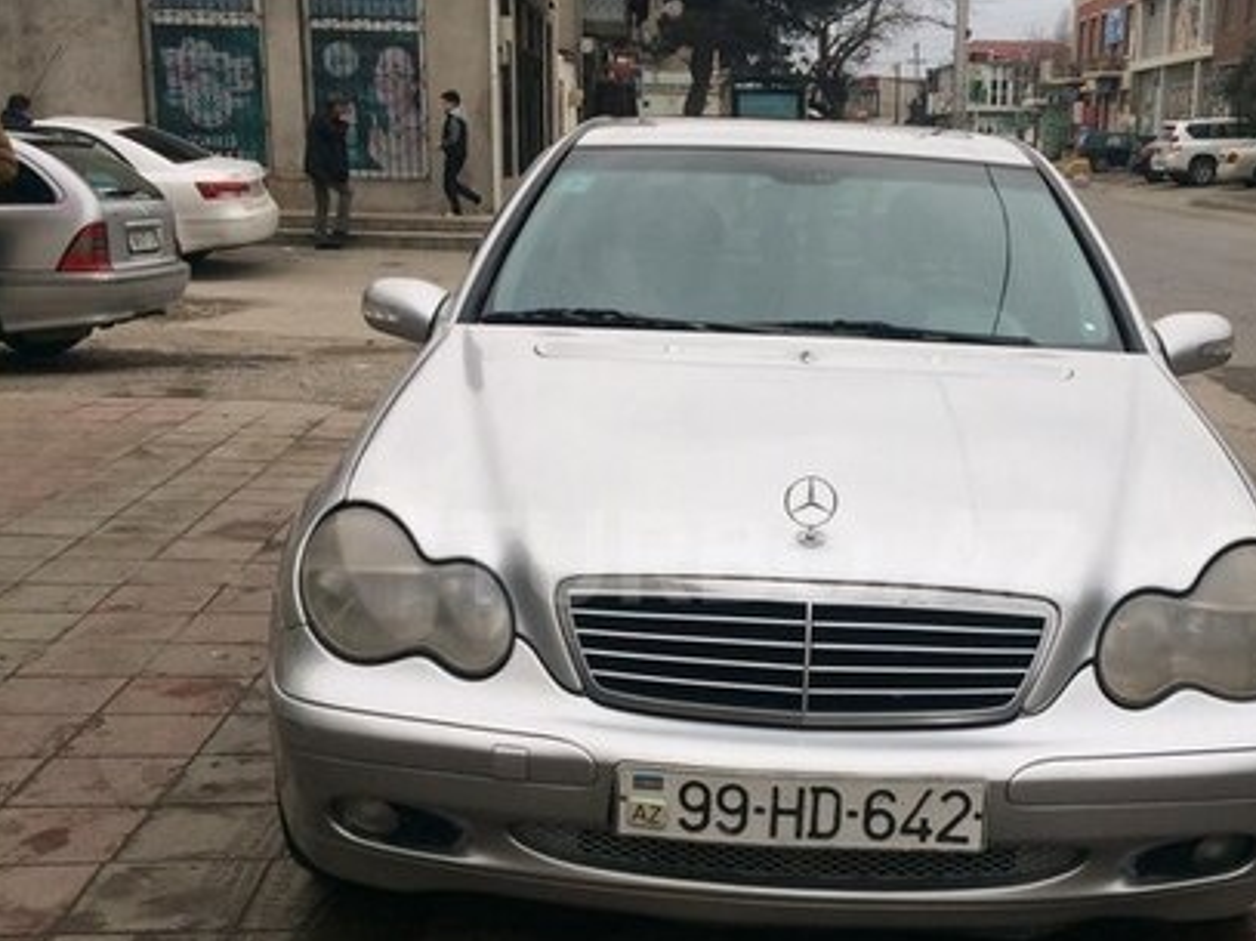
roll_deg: -0.4
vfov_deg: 30.8
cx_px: 765
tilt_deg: -13.9
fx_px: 1705
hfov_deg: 40.2
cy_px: 557
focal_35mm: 47
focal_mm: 4.15
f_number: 2.2
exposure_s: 1/323
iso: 32
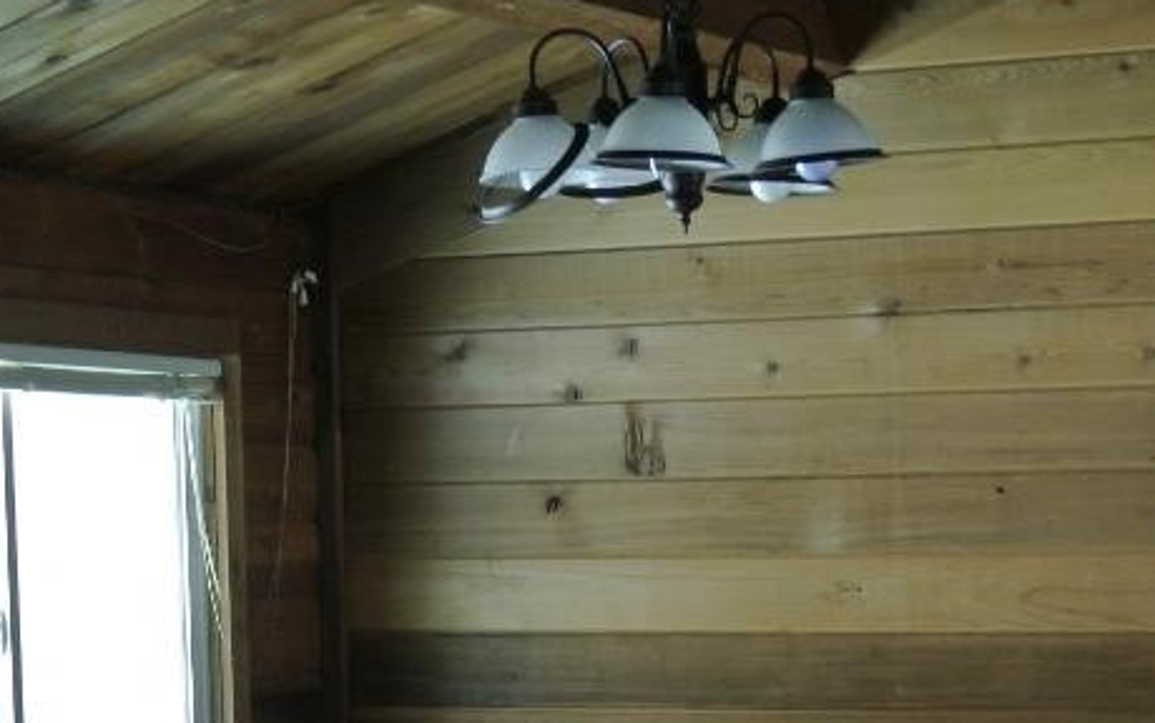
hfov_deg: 17.7
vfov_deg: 10.9
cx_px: 625
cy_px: 837
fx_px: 3716
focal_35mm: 118
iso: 500
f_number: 4.8
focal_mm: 19.6
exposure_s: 1/30
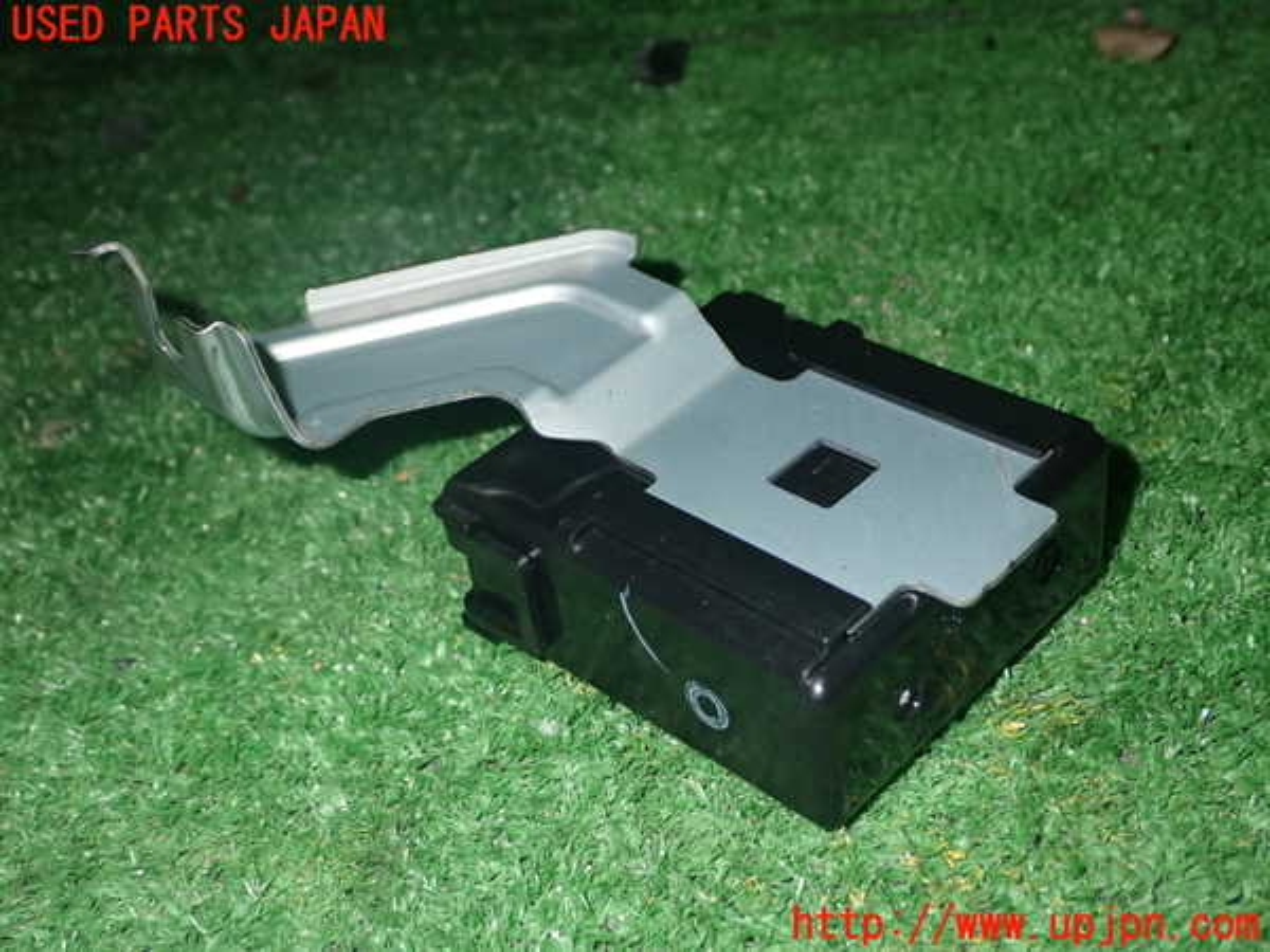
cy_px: 476
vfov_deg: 32.9
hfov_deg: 42.9
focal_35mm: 44
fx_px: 1614
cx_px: 635
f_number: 9
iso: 320
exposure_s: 1/40
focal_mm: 7.84
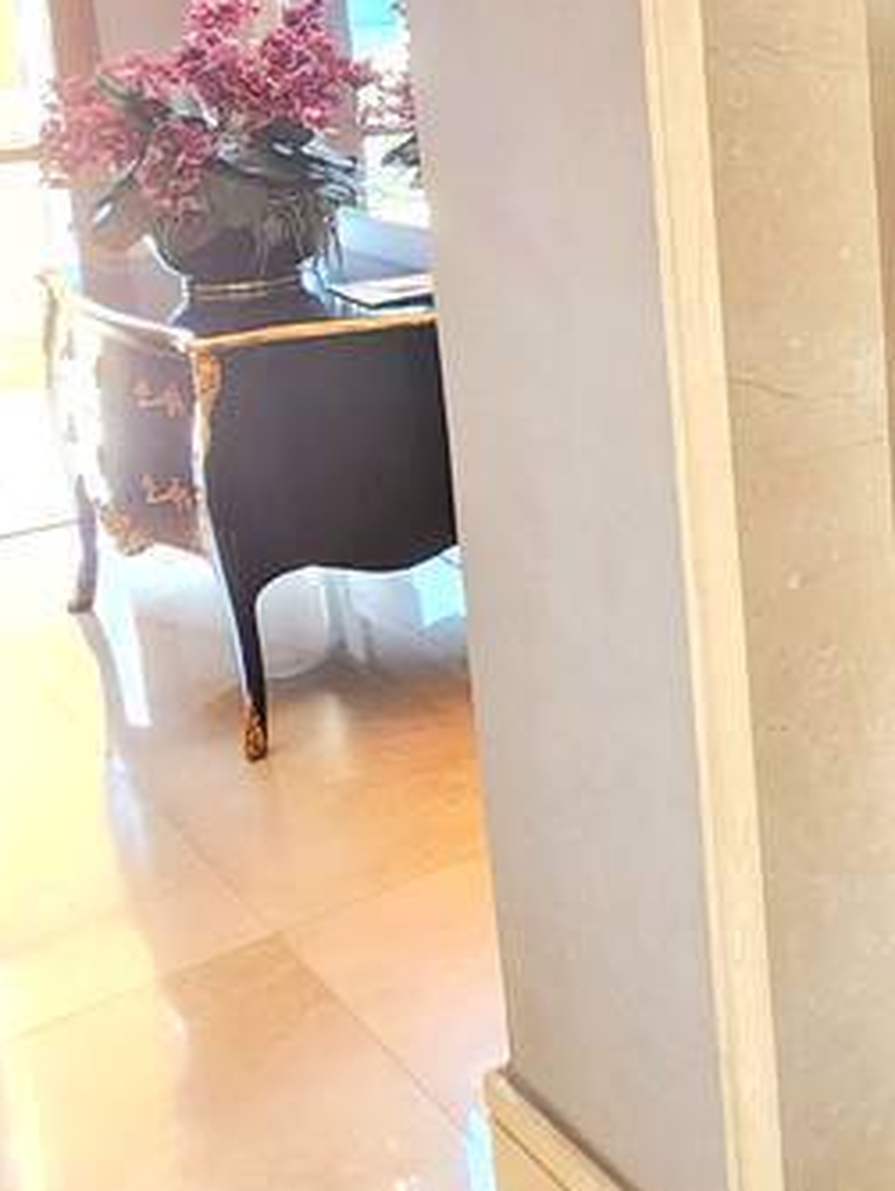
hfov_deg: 25.3
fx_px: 1446
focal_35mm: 42
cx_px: 1369
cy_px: 232
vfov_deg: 42.7
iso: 320
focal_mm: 2.2
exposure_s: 1/60.2
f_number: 2.2
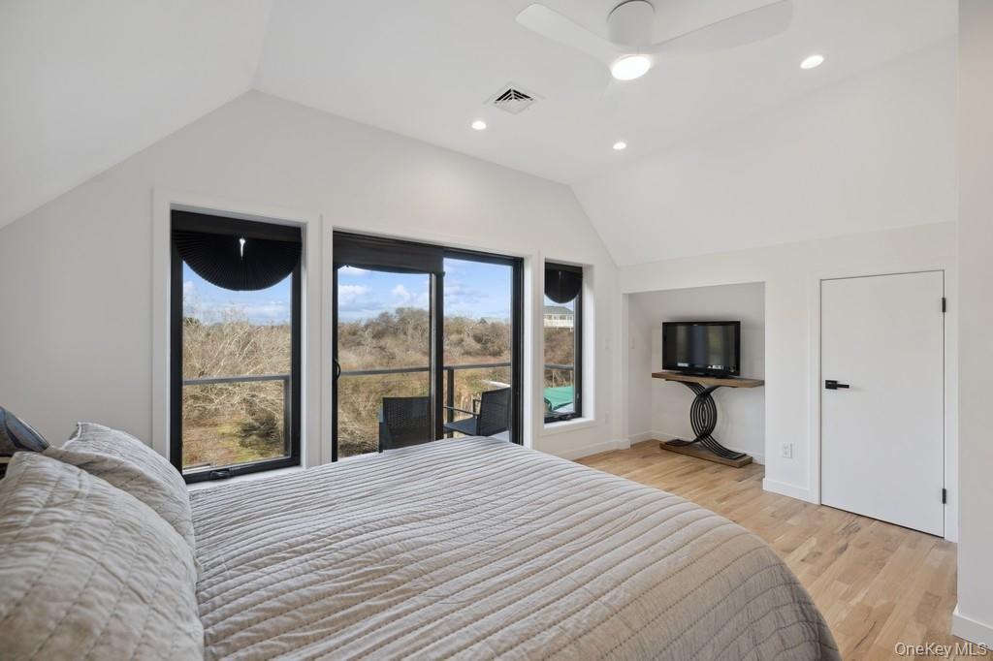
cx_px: 496
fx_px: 386
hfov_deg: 104.3
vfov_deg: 81.2
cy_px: 330
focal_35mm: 14
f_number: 5.6
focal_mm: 14
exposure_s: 1/80
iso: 64
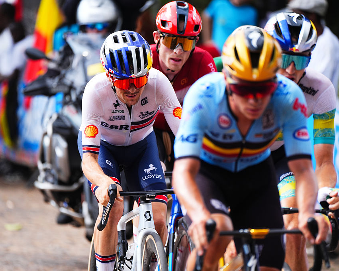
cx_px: 179
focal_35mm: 452
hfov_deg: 4.3
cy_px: 136
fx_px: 4533
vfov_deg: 3.4
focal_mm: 400
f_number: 5.6
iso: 1000
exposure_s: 1/1250
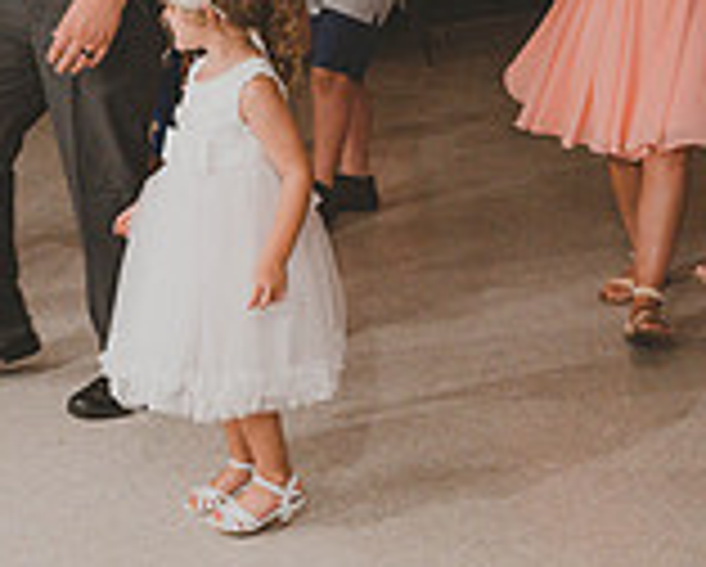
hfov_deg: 23.0
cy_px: -5
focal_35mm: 83
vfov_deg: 18.1
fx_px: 1736
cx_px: 391
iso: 2800
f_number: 2.8
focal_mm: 24
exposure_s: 1/125
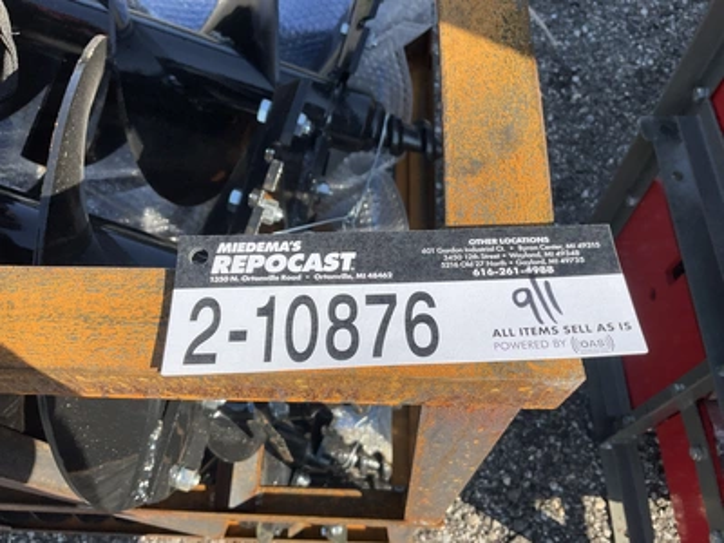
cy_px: 272
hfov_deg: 61.7
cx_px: 362
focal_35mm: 29
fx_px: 607
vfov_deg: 48.2
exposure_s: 1/962
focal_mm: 3
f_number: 1.8
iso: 25
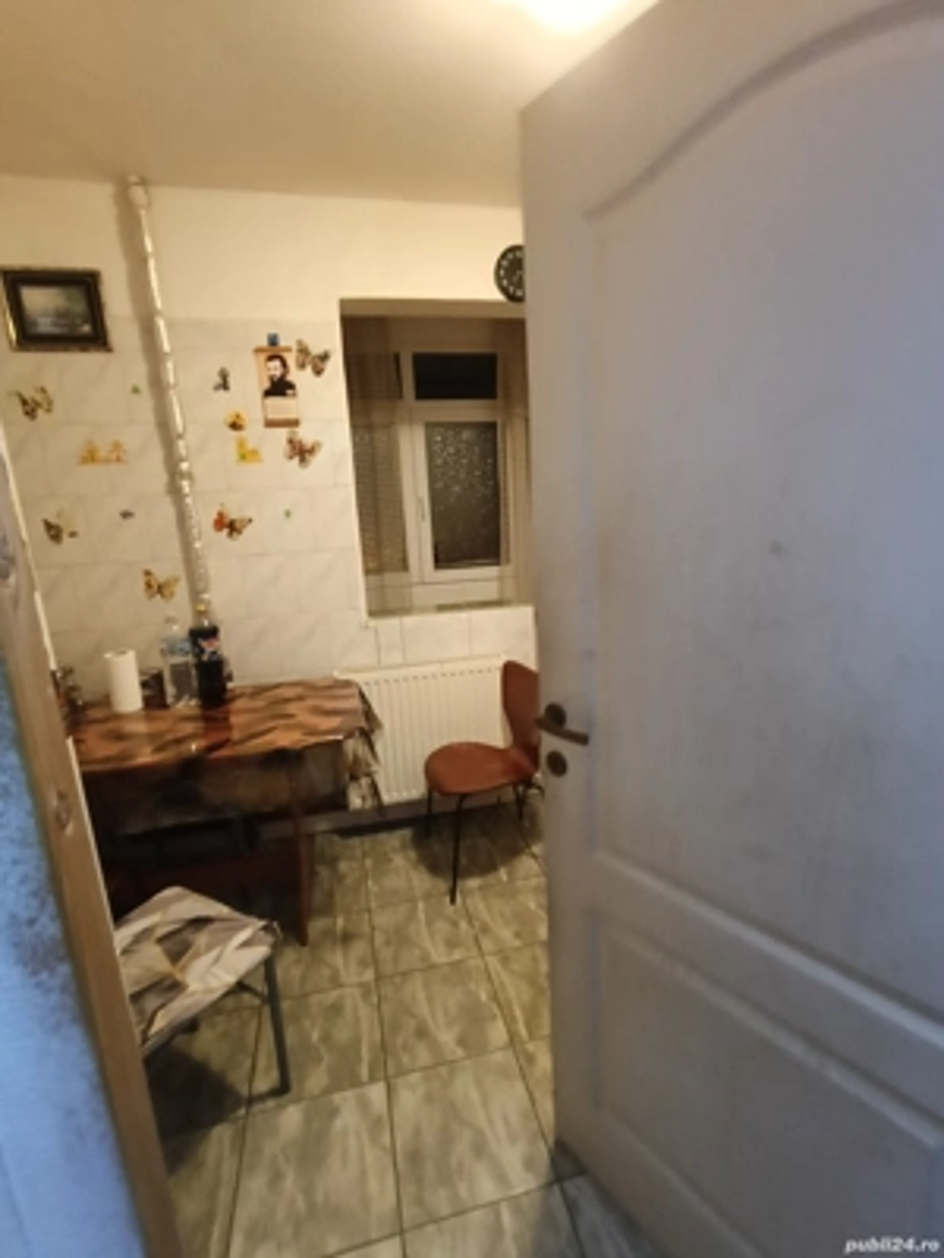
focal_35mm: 16
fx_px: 582
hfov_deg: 78.1
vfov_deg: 94.5
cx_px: 472
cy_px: 629
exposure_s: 1/16.7
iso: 640
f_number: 2.2
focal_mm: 1.68
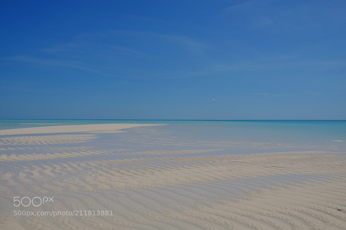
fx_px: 336
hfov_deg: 54.4
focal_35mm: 35
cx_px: 173
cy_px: 115
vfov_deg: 37.8
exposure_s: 1/1500
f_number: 9
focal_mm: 23
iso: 200
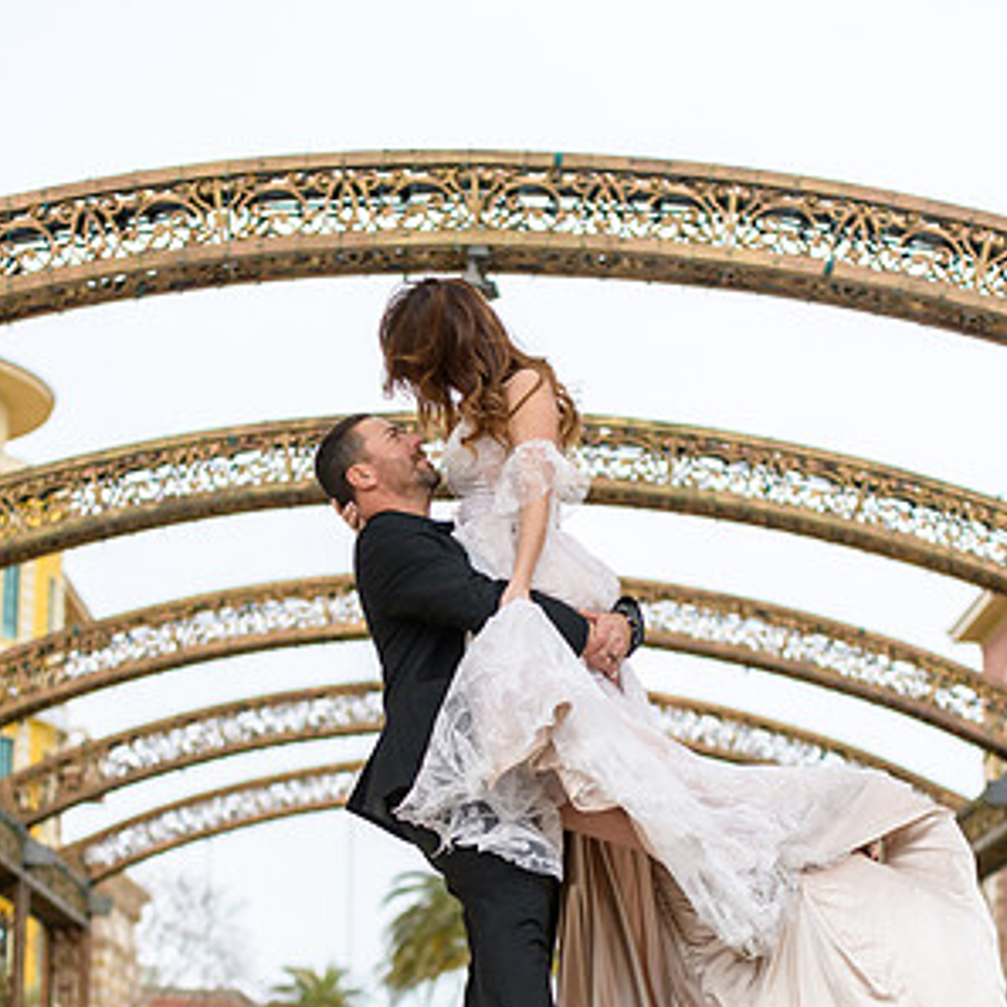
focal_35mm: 90
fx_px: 2962
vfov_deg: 19.2
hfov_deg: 19.3
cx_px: 505
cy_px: 682
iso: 400
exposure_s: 1/3200
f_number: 2.8
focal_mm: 70
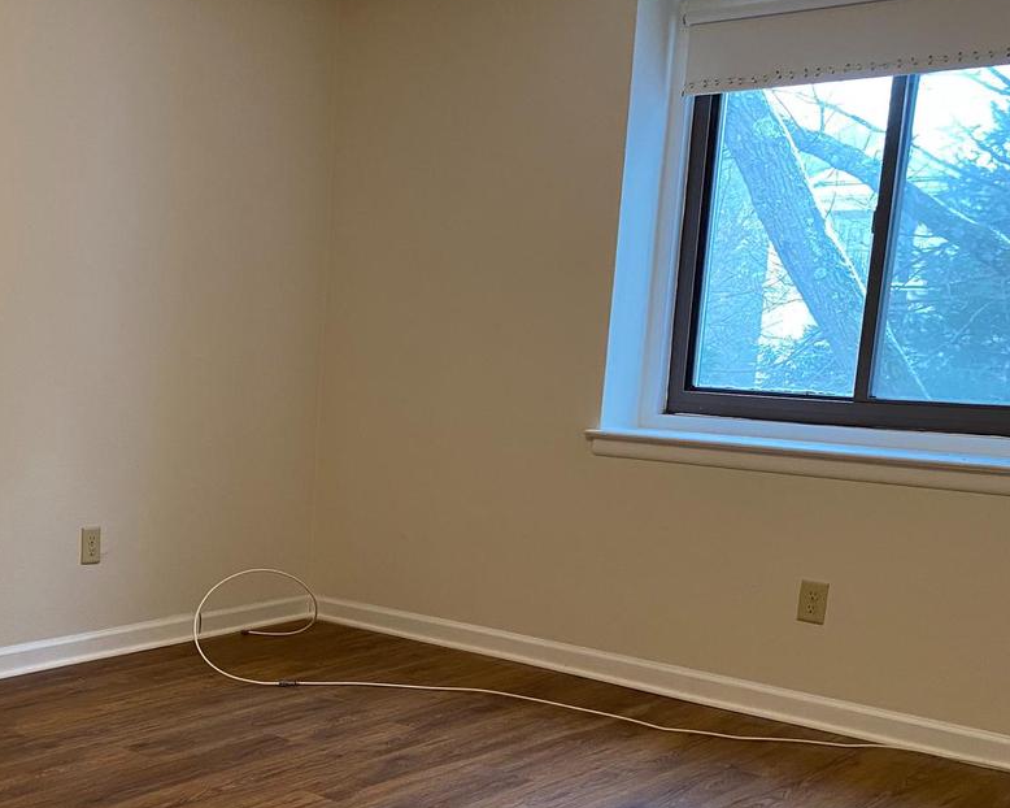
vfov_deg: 31.5
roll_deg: -2.4
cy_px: 599
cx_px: 160
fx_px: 1405
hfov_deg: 37.7
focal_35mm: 47
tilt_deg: -12.3
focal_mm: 4.25
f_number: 1.8
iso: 160
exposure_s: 1/60
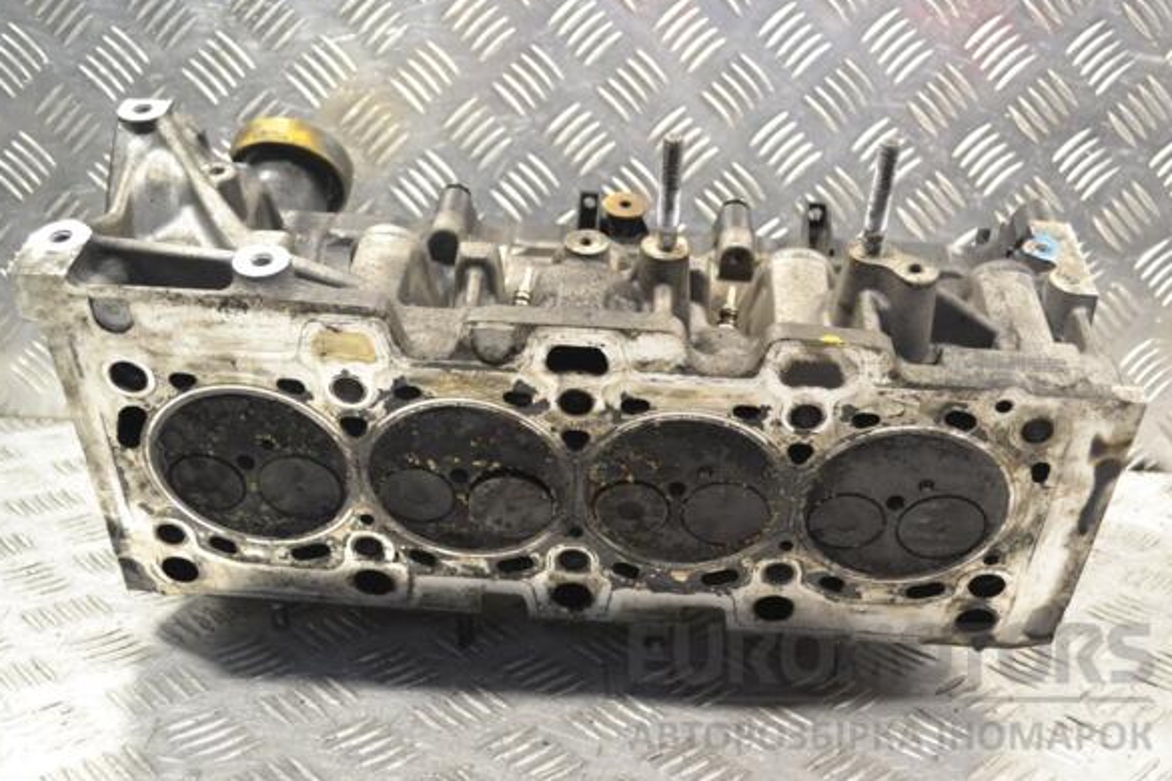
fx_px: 1302
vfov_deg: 33.4
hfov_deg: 48.5
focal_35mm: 40
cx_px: 591
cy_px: 386
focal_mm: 26
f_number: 5.6
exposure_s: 1/125
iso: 1600
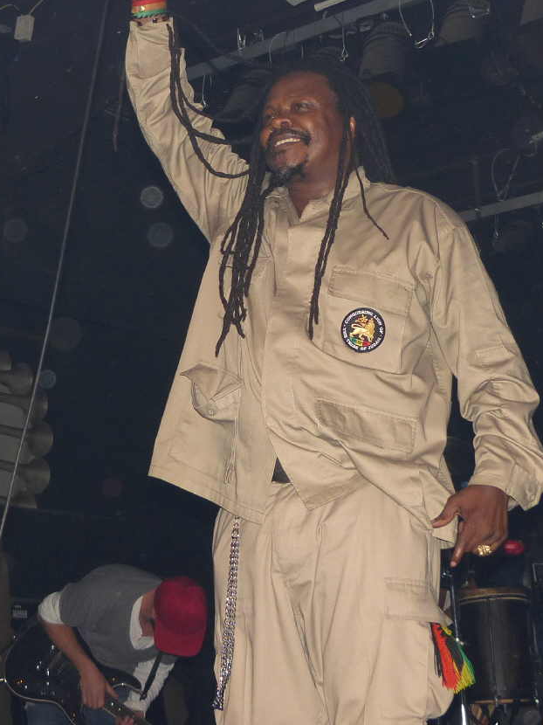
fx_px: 984
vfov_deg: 40.4
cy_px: 316
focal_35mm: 47
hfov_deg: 30.9
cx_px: 278
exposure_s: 1/160
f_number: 2.8
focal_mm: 7
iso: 100
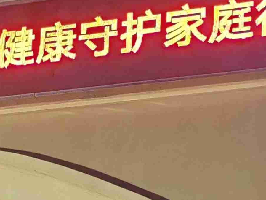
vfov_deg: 7.9
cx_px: -72
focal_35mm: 187
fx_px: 1437
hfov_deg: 10.4
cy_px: 255
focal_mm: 5.52
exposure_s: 1/100
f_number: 1.95
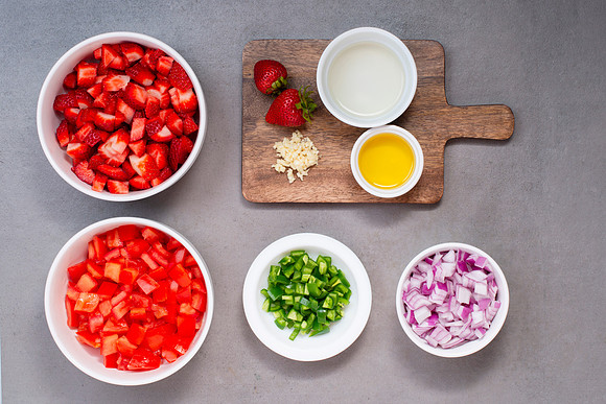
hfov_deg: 31.9
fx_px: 1058
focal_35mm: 63
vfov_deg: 21.6
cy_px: 203
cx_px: 302
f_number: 10
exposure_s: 1/80
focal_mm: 50
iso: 250
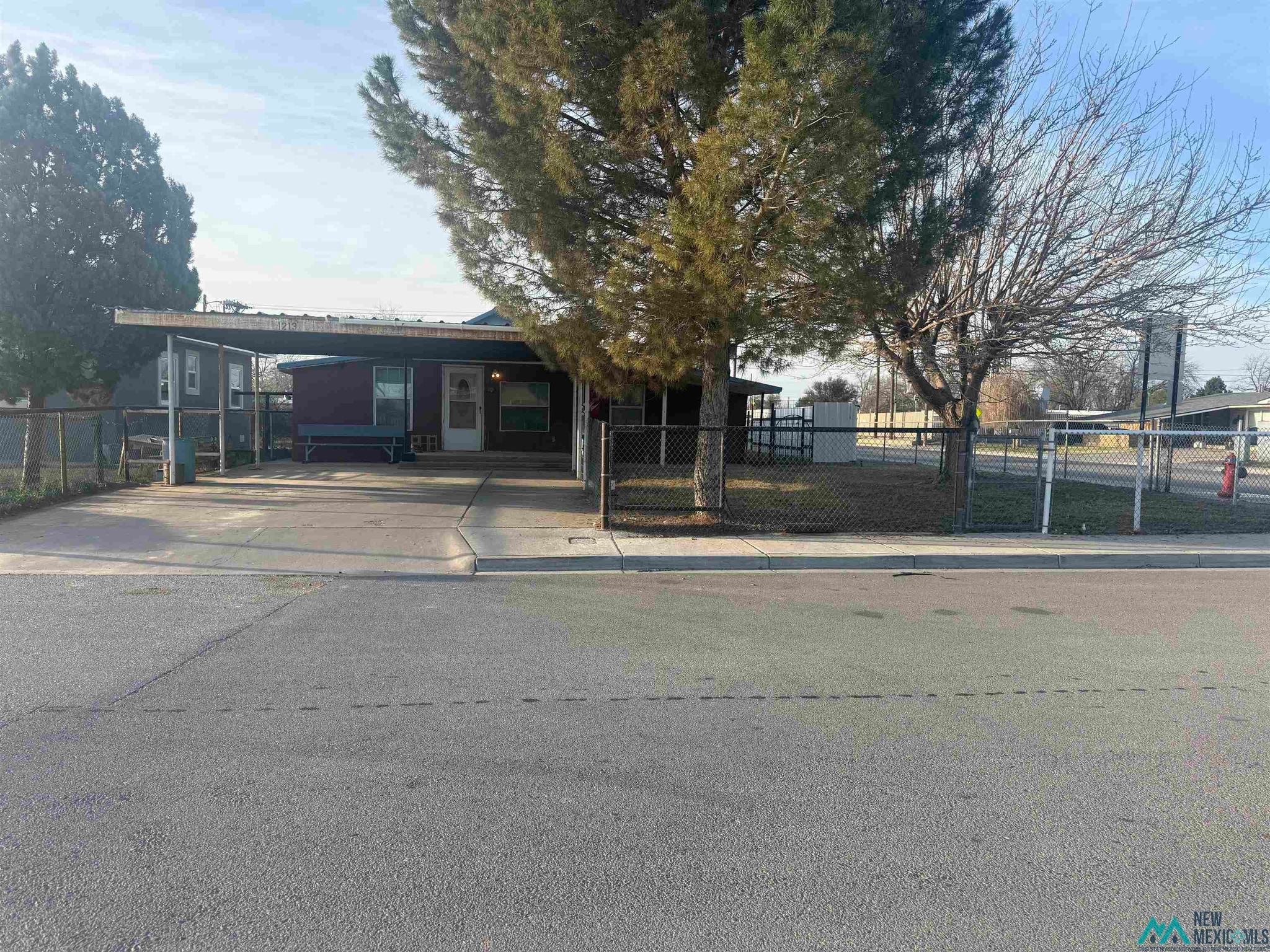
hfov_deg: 71.6
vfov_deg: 56.8
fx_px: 881
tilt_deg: -3.0
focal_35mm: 24
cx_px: 635
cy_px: 476
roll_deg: -2.0
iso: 80
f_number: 1.78
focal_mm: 6.76
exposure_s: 1/1211
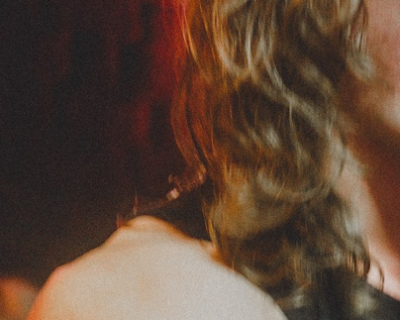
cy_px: 191
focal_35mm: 231
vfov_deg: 6.7
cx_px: 539
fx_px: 2734
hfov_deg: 8.2
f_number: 1.7
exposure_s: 1/160
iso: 1000
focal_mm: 25
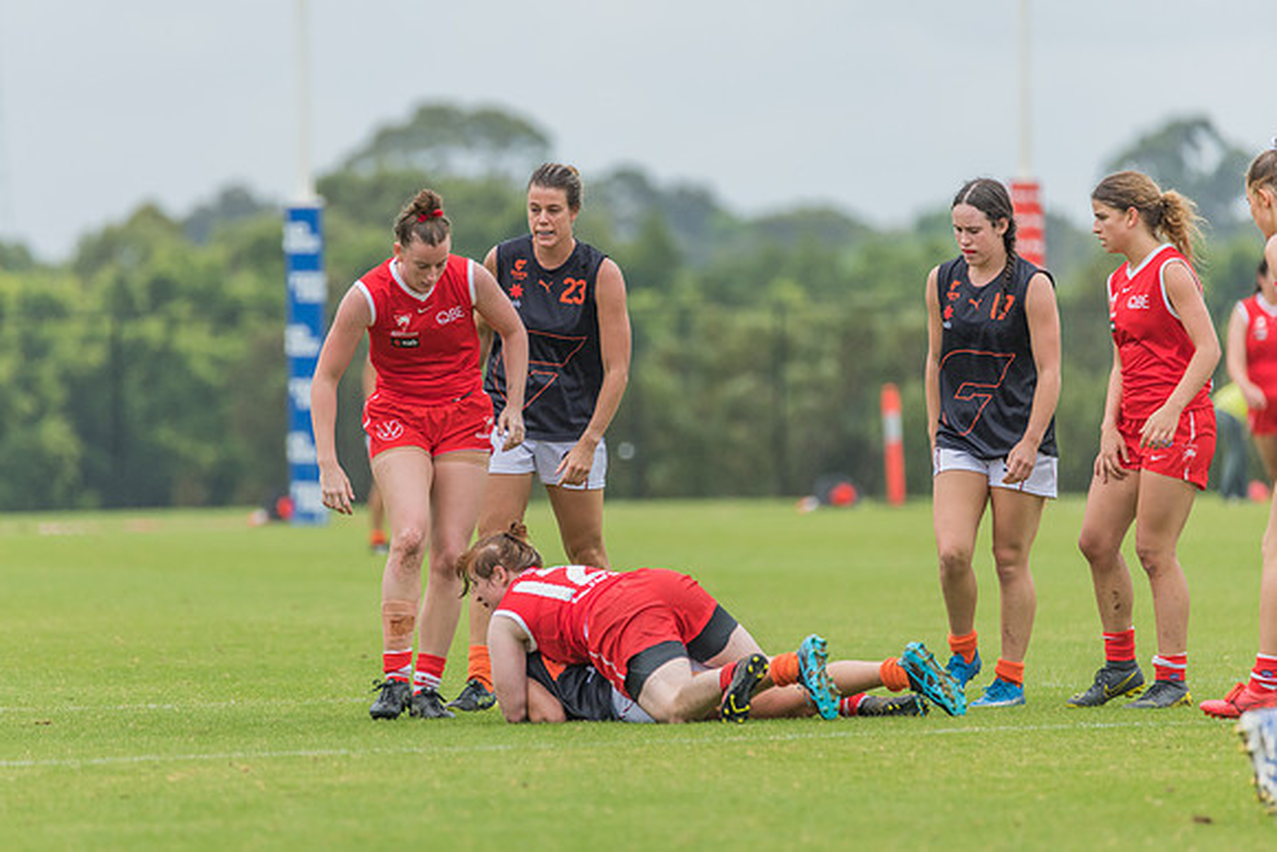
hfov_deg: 4.2
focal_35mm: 496
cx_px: 588
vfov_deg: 2.8
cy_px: 460
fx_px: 17612
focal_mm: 460
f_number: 6.3
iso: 640
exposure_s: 1/1250
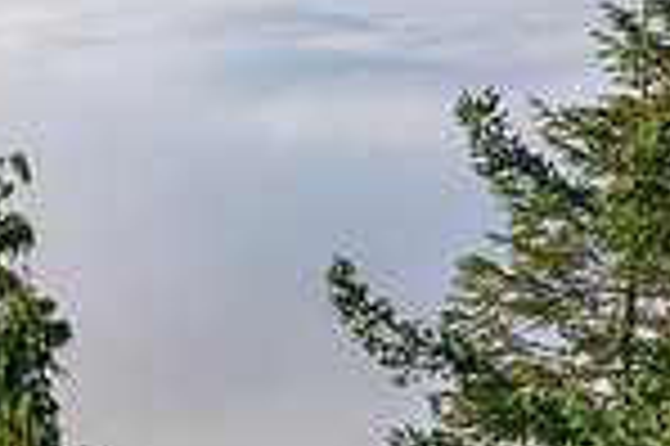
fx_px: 1989
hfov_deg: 16.0
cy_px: 345
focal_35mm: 107
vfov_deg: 12.7
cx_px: -558
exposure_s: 1/200
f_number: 14
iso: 400
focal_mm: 27.5
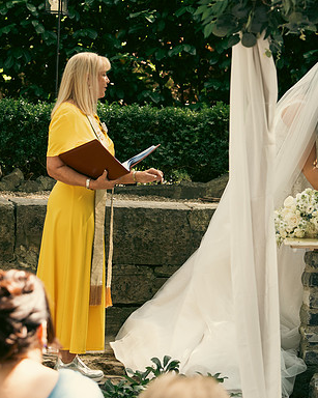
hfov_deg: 10.3
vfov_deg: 12.9
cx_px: 287
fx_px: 1754
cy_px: 200
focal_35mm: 149
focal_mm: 70
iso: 250
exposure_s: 1/200
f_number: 3.5
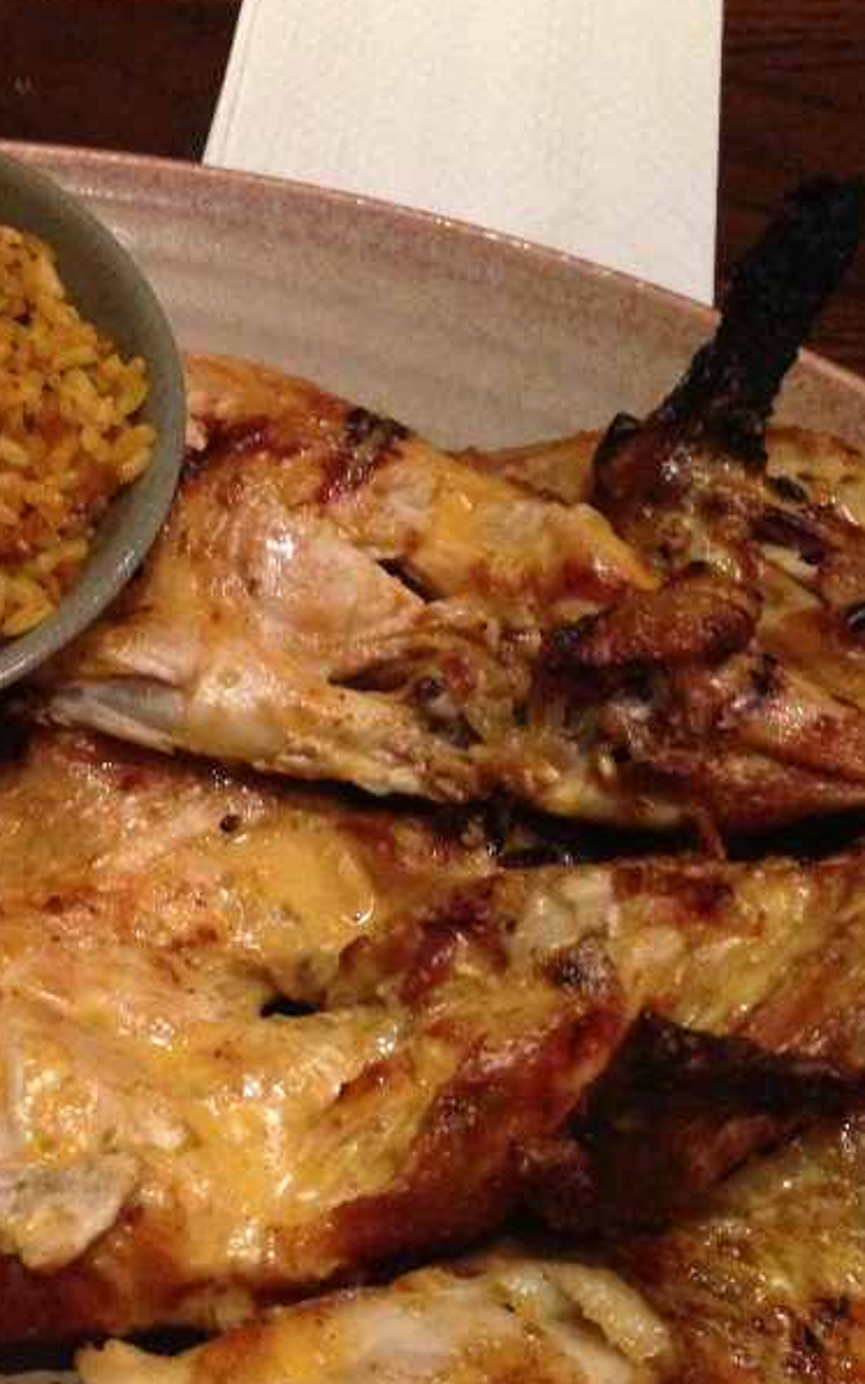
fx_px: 2264
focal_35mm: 60
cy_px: 763
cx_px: -237
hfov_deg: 20.0
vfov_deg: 34.0
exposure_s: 1/20
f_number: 2.4
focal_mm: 4.13
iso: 400
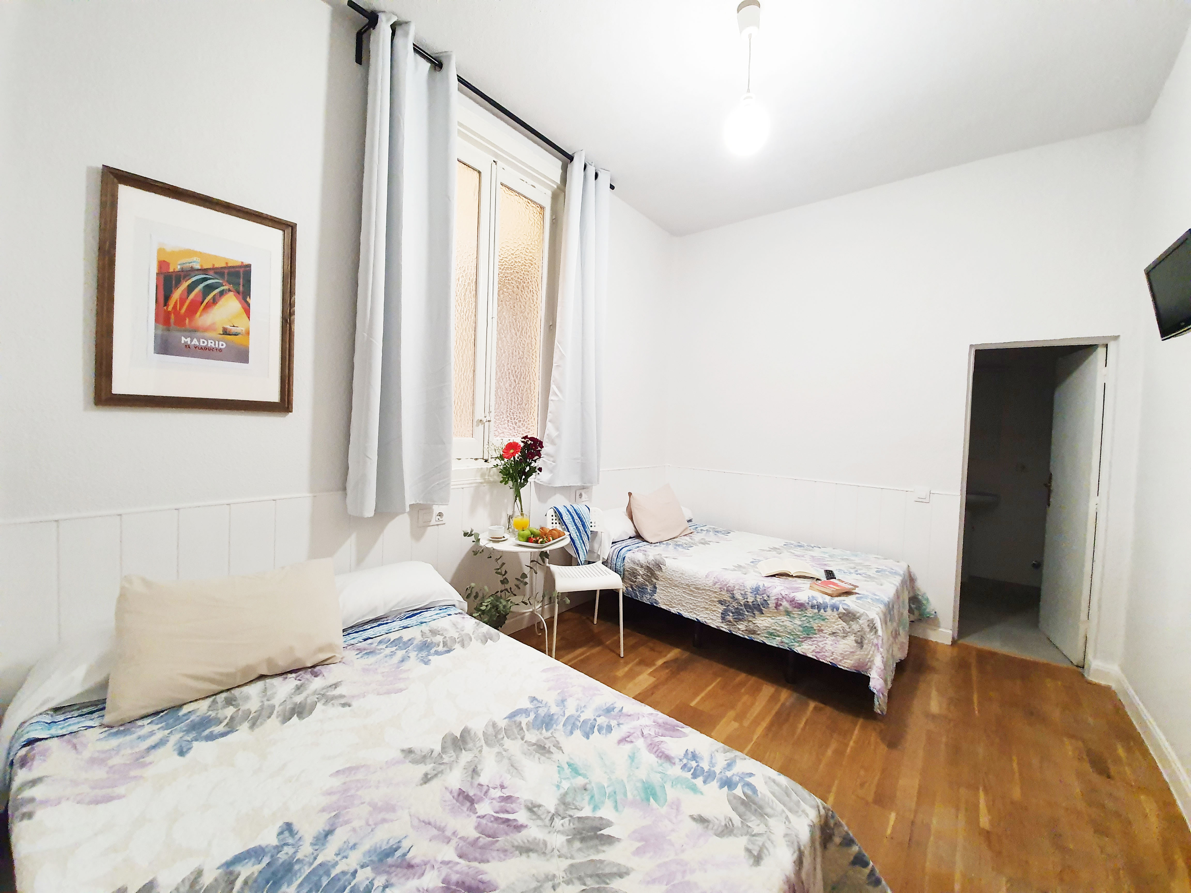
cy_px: 446
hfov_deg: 106.2
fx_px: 447
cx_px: 596
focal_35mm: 13
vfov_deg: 89.9
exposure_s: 1/50
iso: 320
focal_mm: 1.8
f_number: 2.2
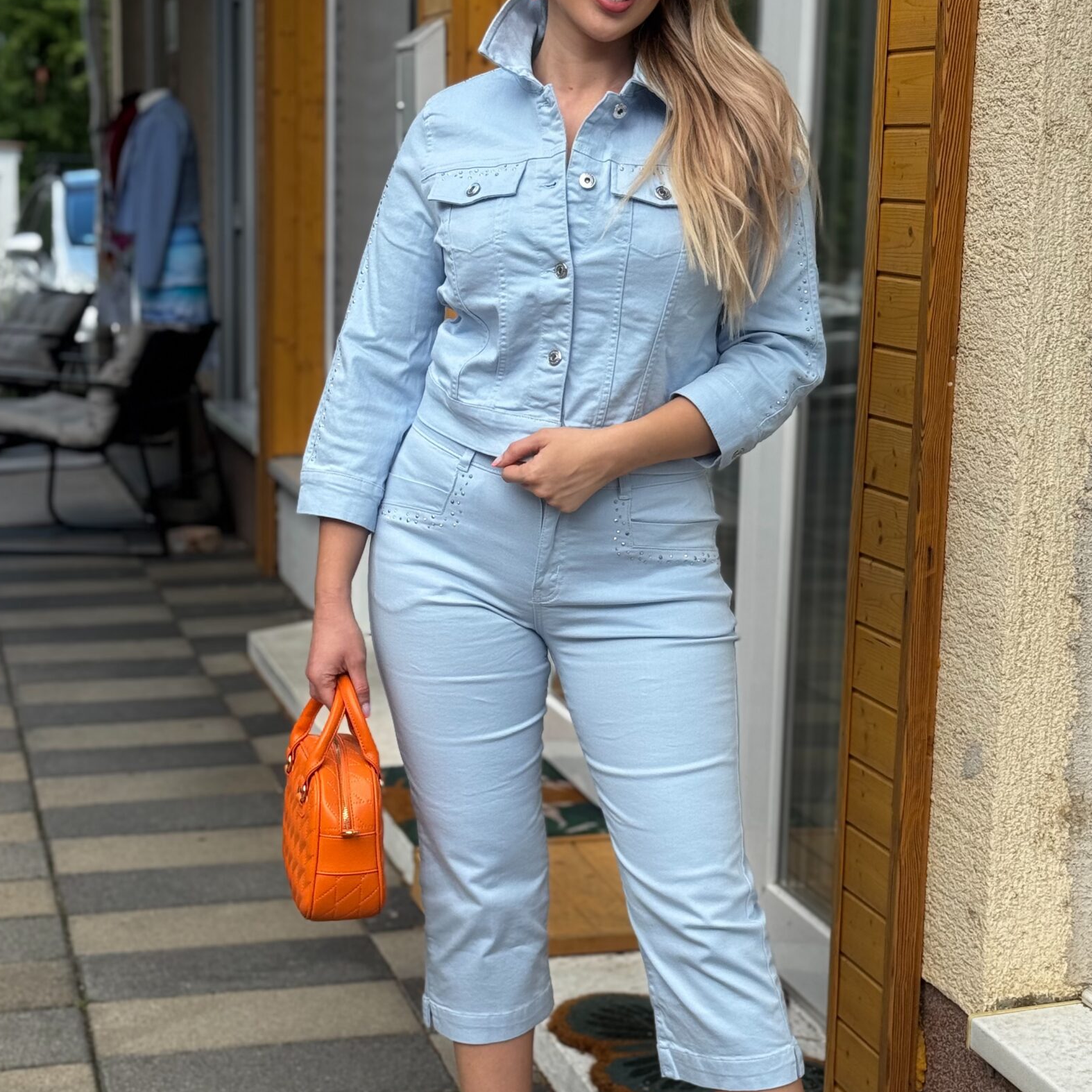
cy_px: 608
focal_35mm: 69
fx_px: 2463
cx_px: 594
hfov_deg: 25.0
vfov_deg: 25.0
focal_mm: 6.76
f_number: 1.78
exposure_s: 1/1193
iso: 64
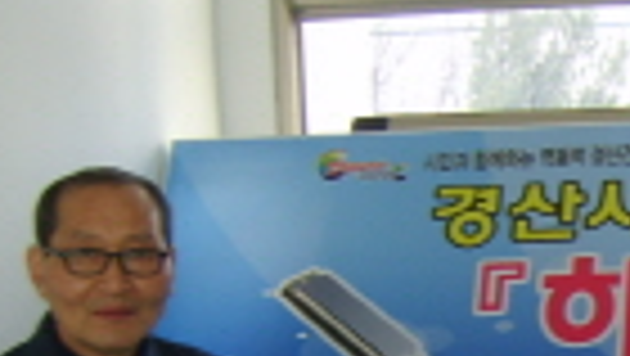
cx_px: 878
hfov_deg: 13.8
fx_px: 2474
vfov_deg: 8.0
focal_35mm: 148
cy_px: 561
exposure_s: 1/30
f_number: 2.8
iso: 50
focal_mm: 7.8
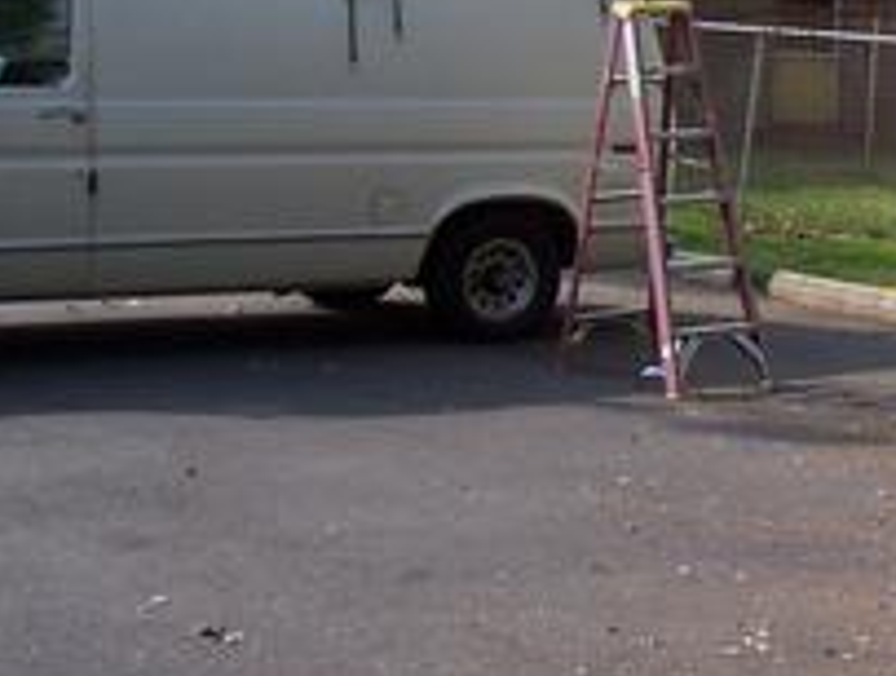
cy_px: 97
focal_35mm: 107
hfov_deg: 16.8
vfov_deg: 13.8
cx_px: 1302
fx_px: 2775
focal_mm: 5.6
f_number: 5.6
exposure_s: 1/250
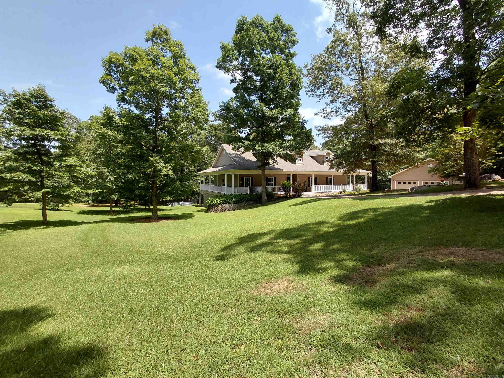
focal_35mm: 16
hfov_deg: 94.5
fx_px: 233
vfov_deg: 78.1
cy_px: 189
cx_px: 252
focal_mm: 1.64
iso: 40
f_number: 2.2
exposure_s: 1/803
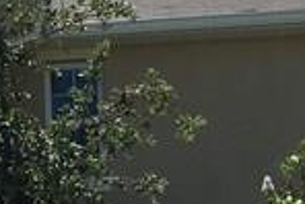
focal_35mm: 209
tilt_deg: +6.2
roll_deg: +1.1
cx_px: -128
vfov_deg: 6.5
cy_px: 332
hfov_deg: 9.6
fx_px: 1772
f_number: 2.2
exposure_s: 1/1748
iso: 25
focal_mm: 4.15
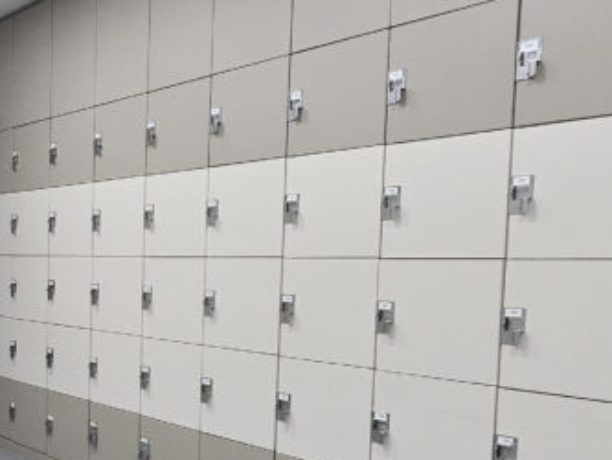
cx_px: -86
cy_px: 322
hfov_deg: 37.7
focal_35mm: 40
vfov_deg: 35.5
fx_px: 707
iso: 320
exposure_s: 1/60
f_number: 2.2
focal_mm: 2.2
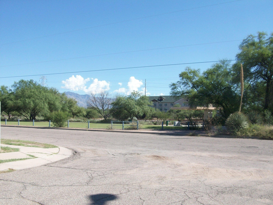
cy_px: 102
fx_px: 268
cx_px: 136
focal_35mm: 34
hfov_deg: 54.0
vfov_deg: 41.8
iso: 64
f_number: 5.5
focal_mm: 5.7
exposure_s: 1/258
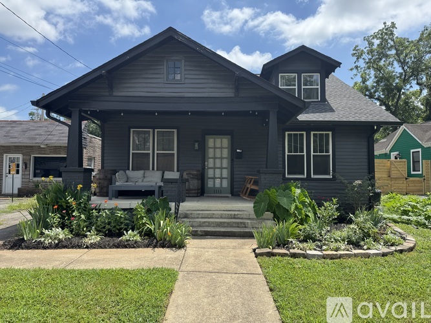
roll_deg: -0.7
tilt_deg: +2.6
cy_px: 162
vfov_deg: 56.8
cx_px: 216
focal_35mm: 24
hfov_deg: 71.6
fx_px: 299
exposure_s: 1/2959
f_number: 1.78
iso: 80
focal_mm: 6.76
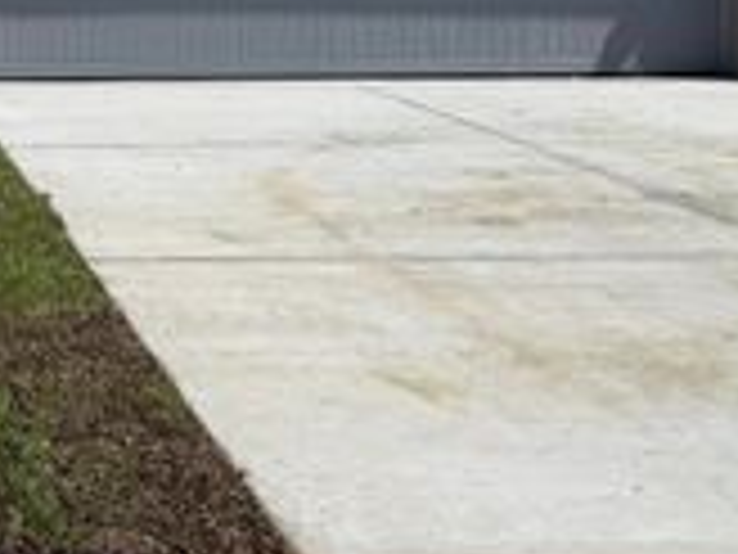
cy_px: 79
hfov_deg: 24.0
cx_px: -176
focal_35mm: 73
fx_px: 1556
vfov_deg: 19.9
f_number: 1.78
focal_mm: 6.76
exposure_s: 1/8130
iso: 80
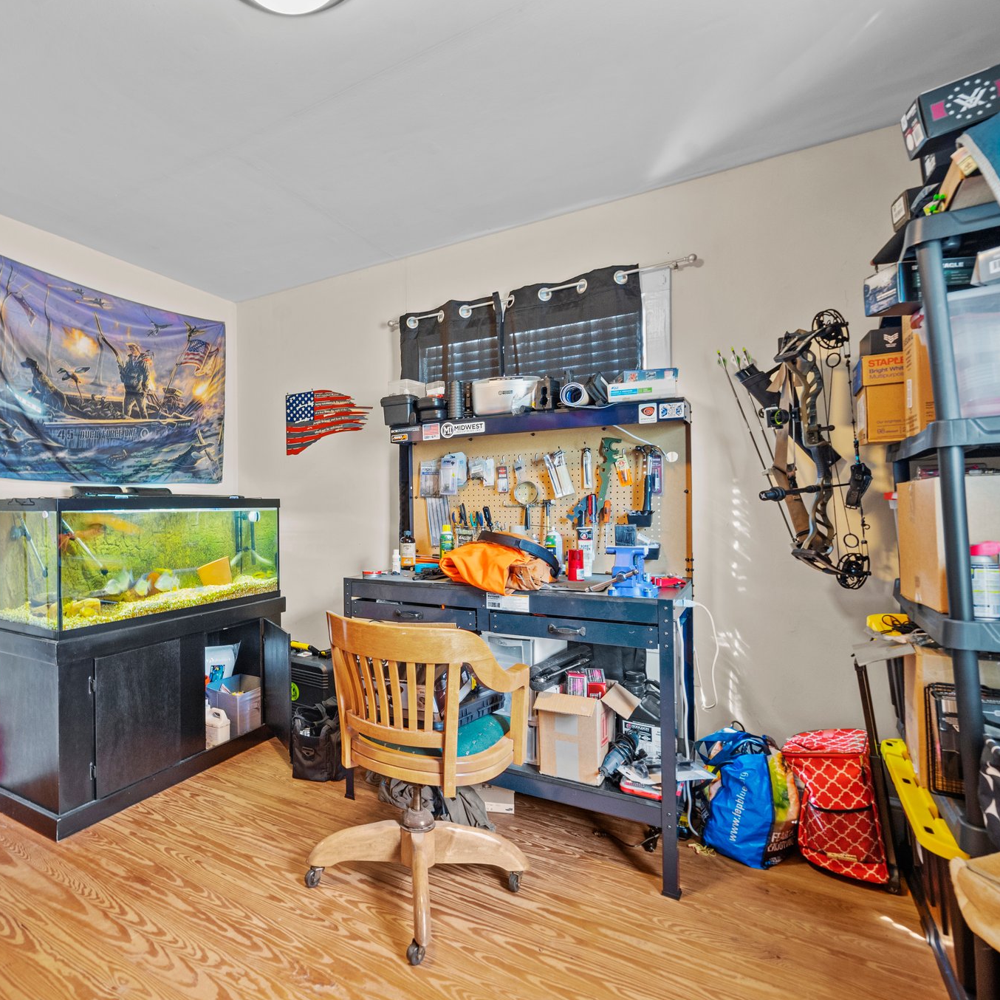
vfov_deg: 80.7
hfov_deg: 78.8
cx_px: 357
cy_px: 500
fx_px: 588
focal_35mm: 18
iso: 400
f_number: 8
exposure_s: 1
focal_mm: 14
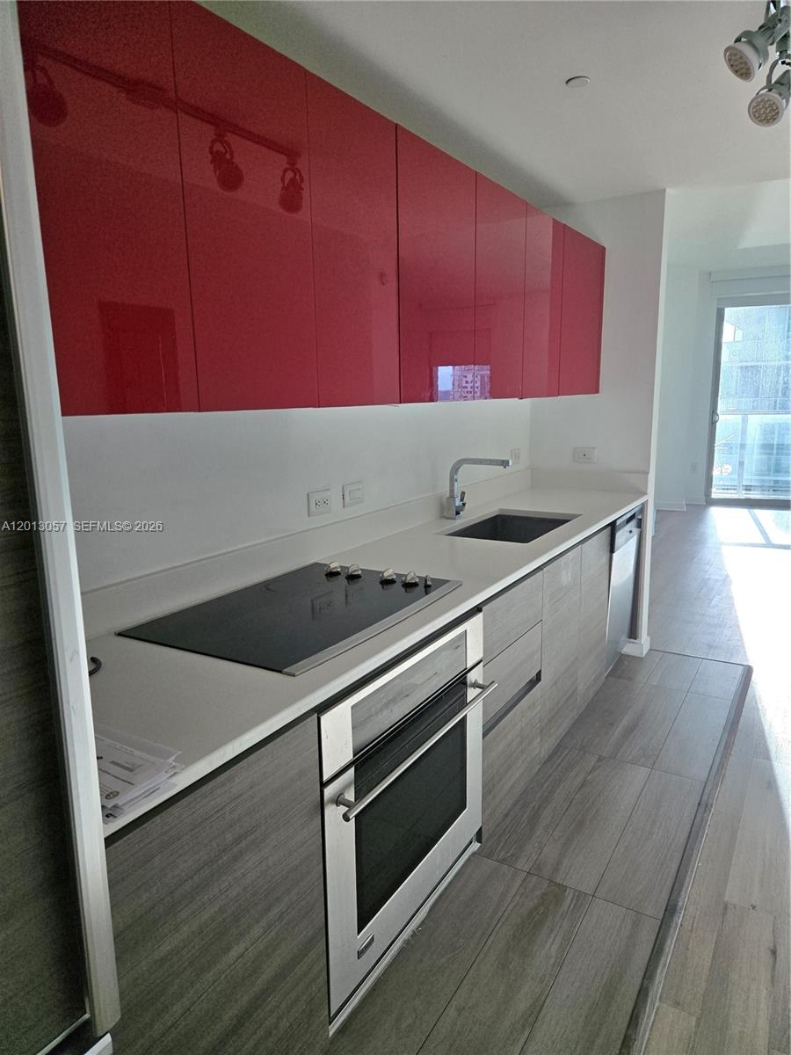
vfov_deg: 73.9
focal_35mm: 23
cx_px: 396
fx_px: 701
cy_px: 528
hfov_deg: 58.9
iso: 125
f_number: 1.8
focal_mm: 5.4
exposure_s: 1/508
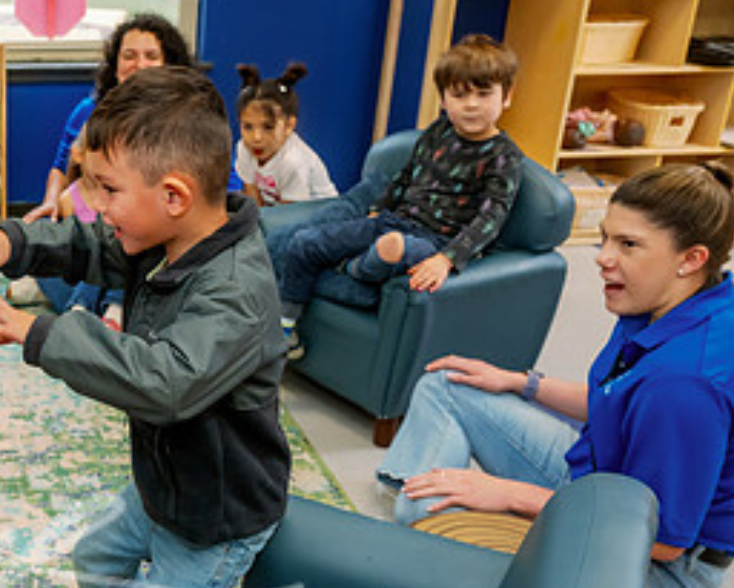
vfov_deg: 29.7
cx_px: -40
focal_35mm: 51
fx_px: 1108
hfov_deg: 32.9
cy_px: 331
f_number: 4.5
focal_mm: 24
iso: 1250
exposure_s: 1/200
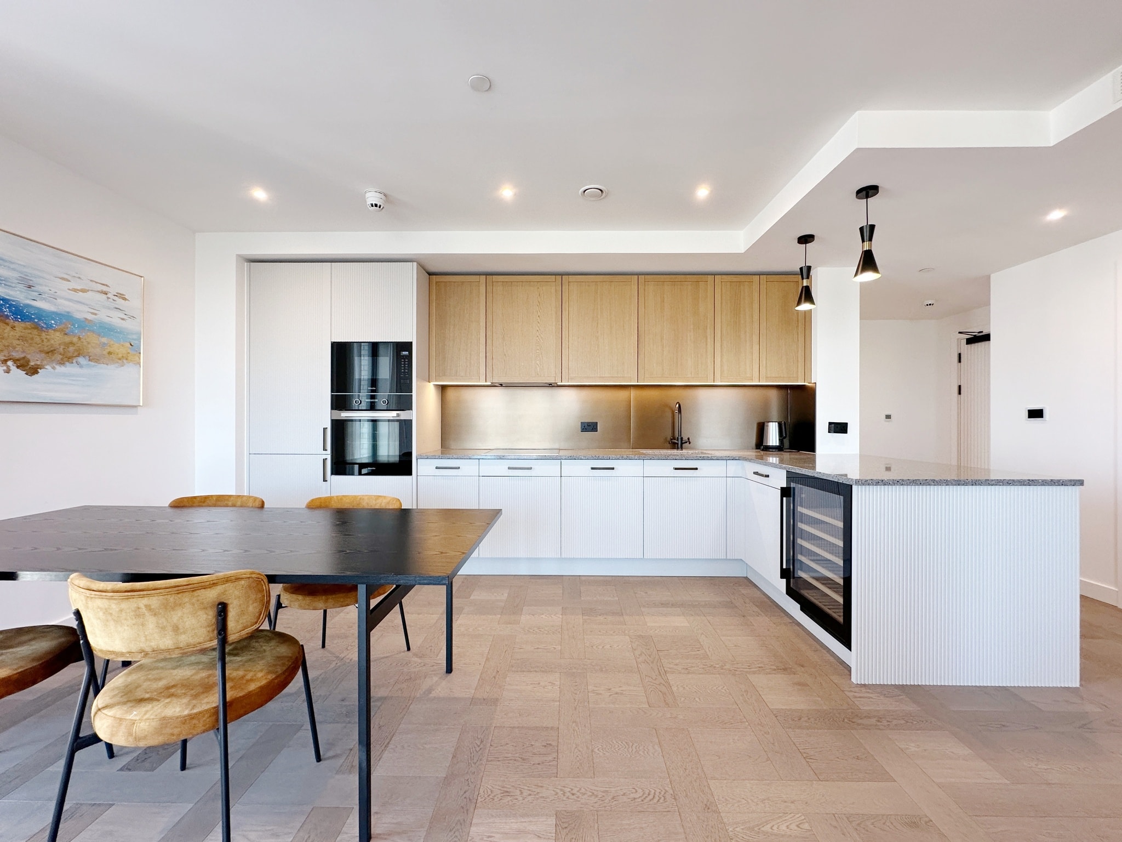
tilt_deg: +0.7
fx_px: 454
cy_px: 421
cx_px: 561
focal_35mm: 14
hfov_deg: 102.1
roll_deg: +0.2
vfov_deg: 85.7
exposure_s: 1/100
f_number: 2.2
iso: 125
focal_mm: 2.22
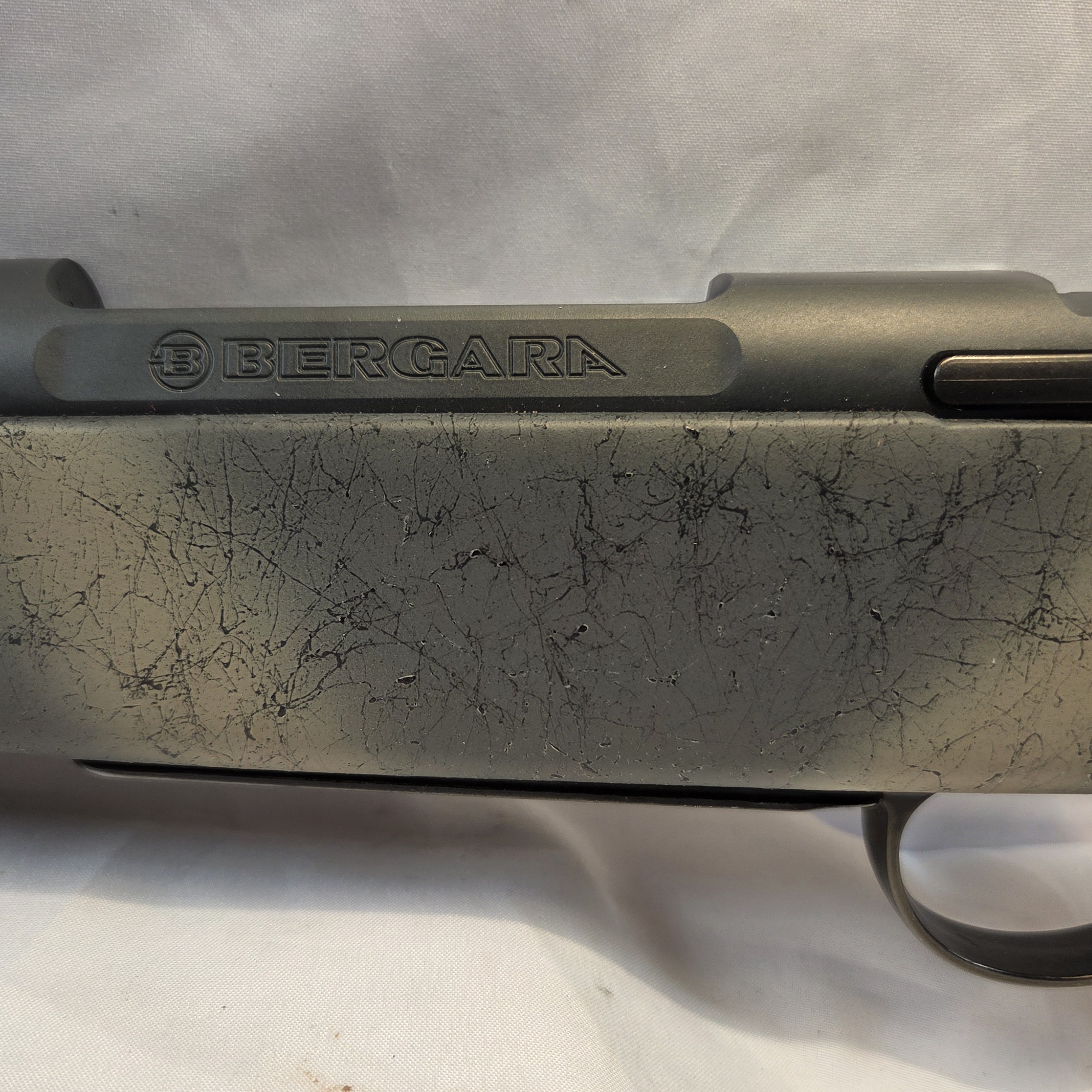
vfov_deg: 49.7
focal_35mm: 33
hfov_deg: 49.7
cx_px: 519
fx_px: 1178
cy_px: 587
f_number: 1.8
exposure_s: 1/138
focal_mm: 5.4
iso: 25
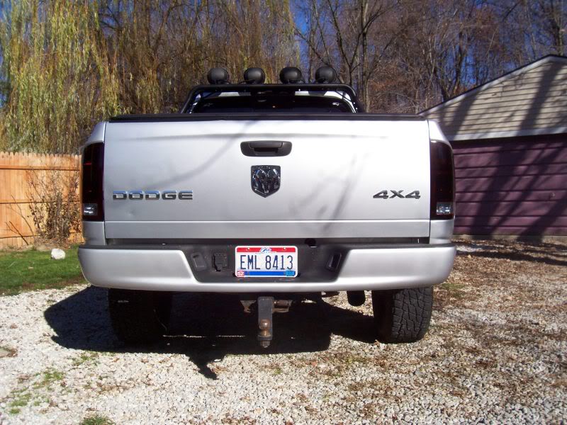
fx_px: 557
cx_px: 284
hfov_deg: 54.0
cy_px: 212
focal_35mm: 34
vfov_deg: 41.8
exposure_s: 1/569
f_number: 5.1
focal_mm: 5.6
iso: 80
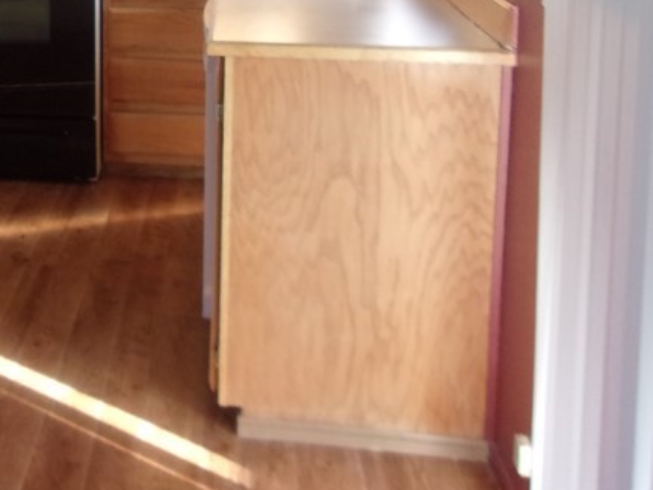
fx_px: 1207
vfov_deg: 22.0
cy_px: -8
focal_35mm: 64
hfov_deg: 28.0
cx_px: -36
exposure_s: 1/34
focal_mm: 4.9
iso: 128
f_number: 3
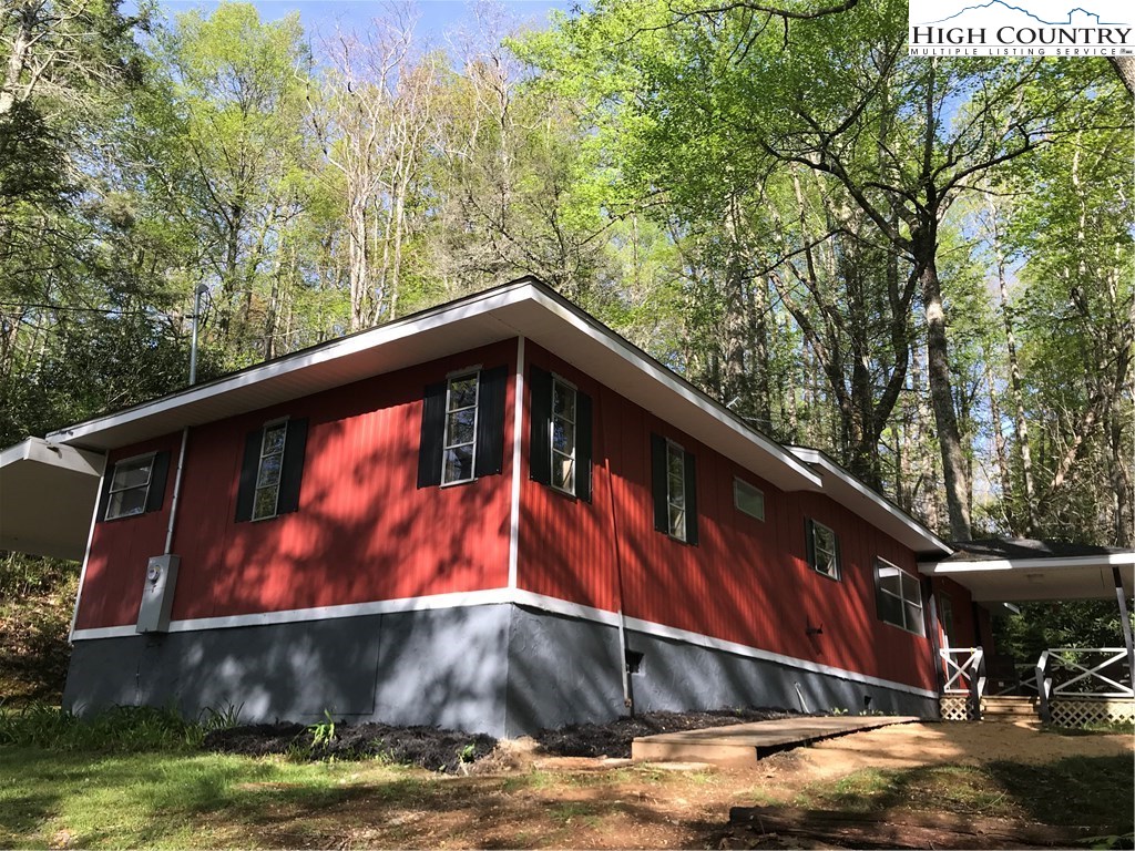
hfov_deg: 63.4
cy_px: 426
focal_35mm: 28
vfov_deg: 49.7
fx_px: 918
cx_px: 568
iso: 20
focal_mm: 3.99
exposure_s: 1/613
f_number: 1.8
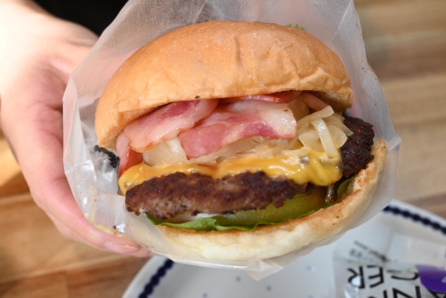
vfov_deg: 29.9
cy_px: 149
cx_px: 223
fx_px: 558
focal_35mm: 45
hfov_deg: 43.6
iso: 6400
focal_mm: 45
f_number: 9
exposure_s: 1/250
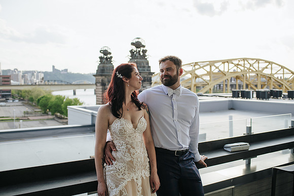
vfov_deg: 37.8
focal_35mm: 35
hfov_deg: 54.5
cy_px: 98
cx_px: 147
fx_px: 286
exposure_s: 1/1000
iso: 110
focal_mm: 35
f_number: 3.2
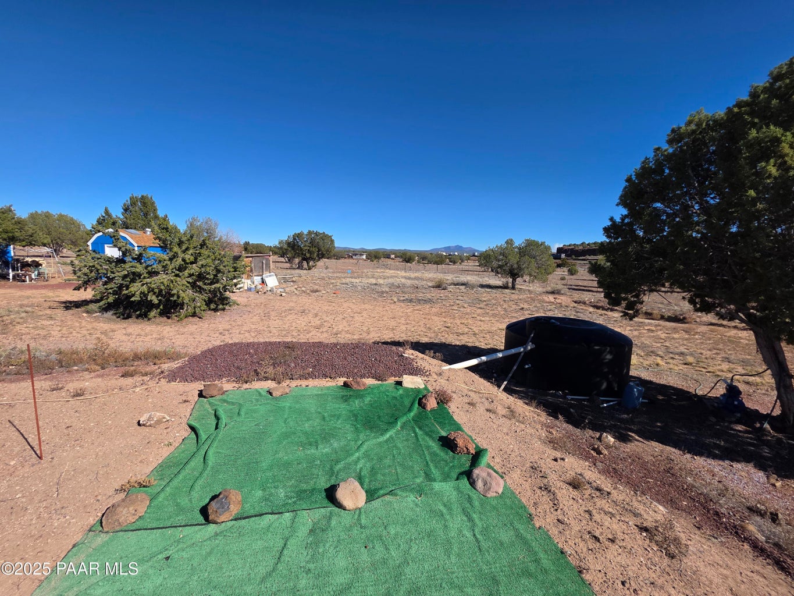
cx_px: 397
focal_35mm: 13
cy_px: 298
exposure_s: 1/2470
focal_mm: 2.2
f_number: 1.9
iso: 40
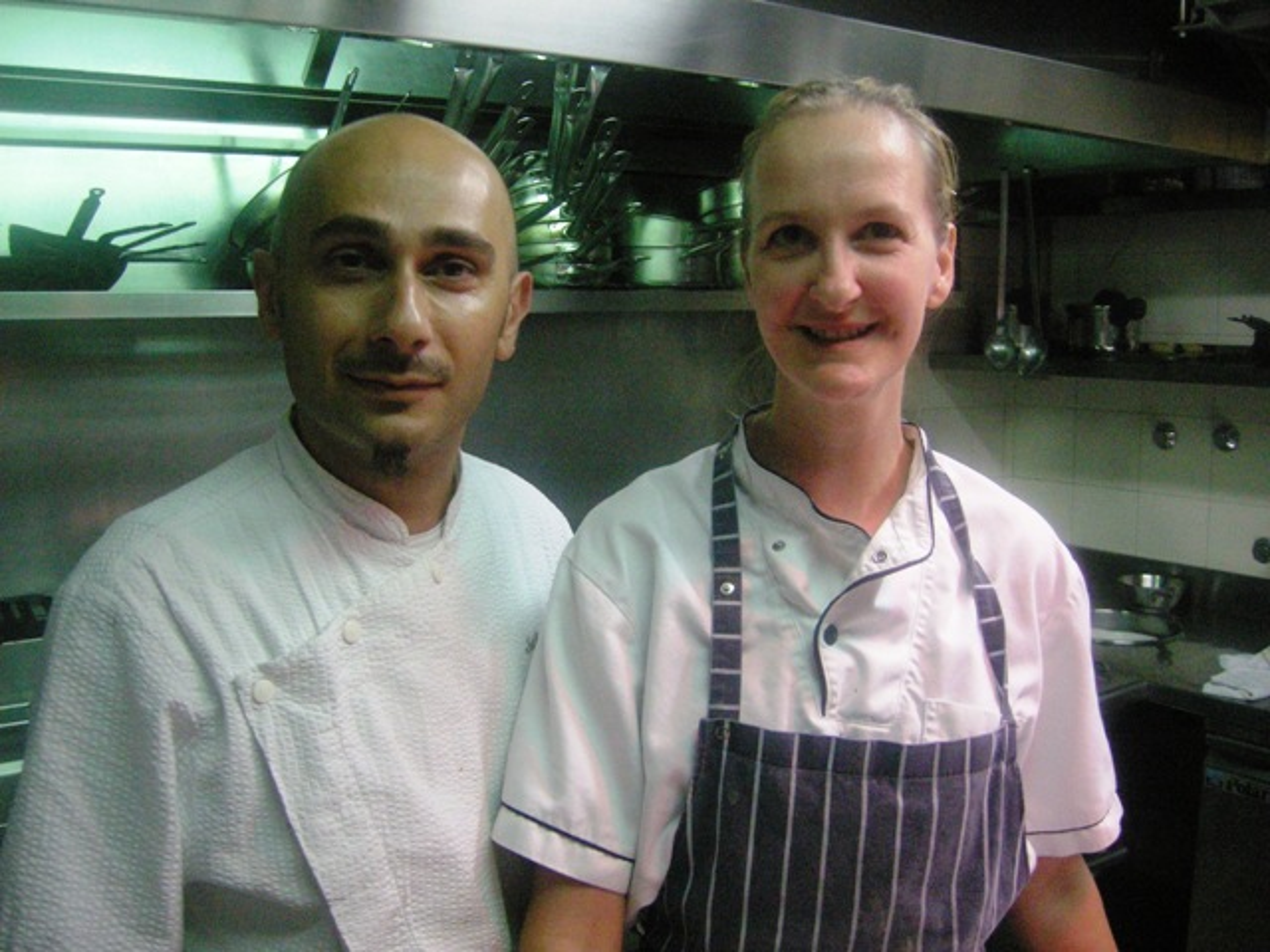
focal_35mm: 36
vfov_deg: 39.7
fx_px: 1321
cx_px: 635
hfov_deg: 51.4
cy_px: 476
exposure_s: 1/146
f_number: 2.7
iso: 791
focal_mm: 7.5
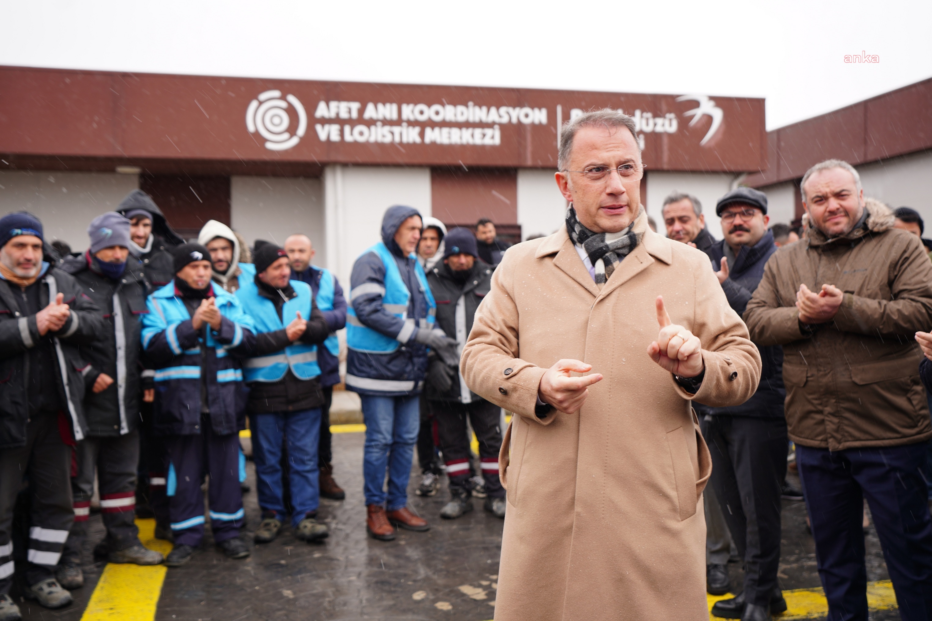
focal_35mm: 34
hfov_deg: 55.8
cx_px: 466
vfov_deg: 38.9
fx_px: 880
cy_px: 310
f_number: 2.8
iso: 100
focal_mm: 34
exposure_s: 1/160
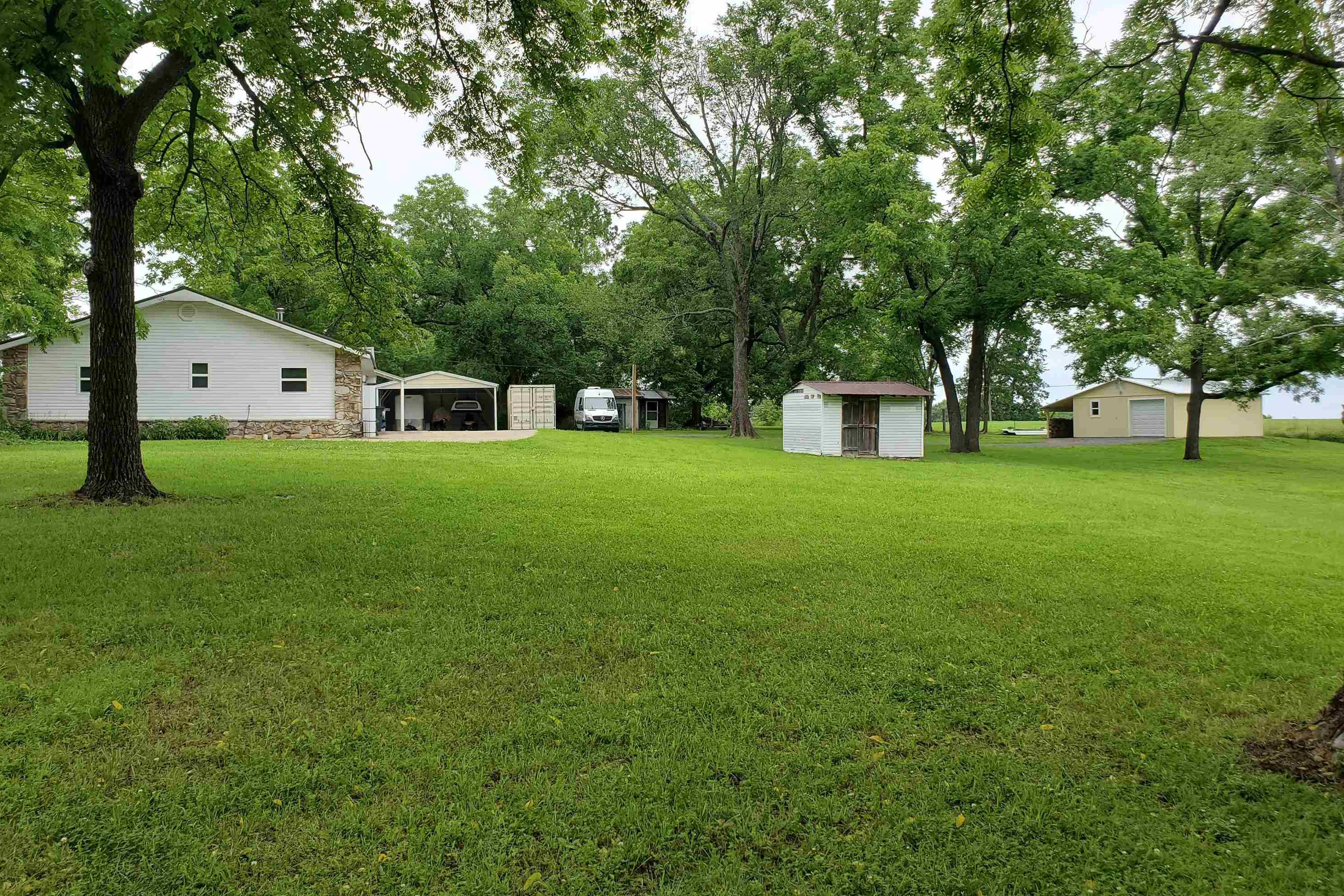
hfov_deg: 65.5
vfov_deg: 46.3
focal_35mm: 28
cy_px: 406
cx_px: 655
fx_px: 1045
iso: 50
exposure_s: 1/720
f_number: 2.4
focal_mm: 4.3
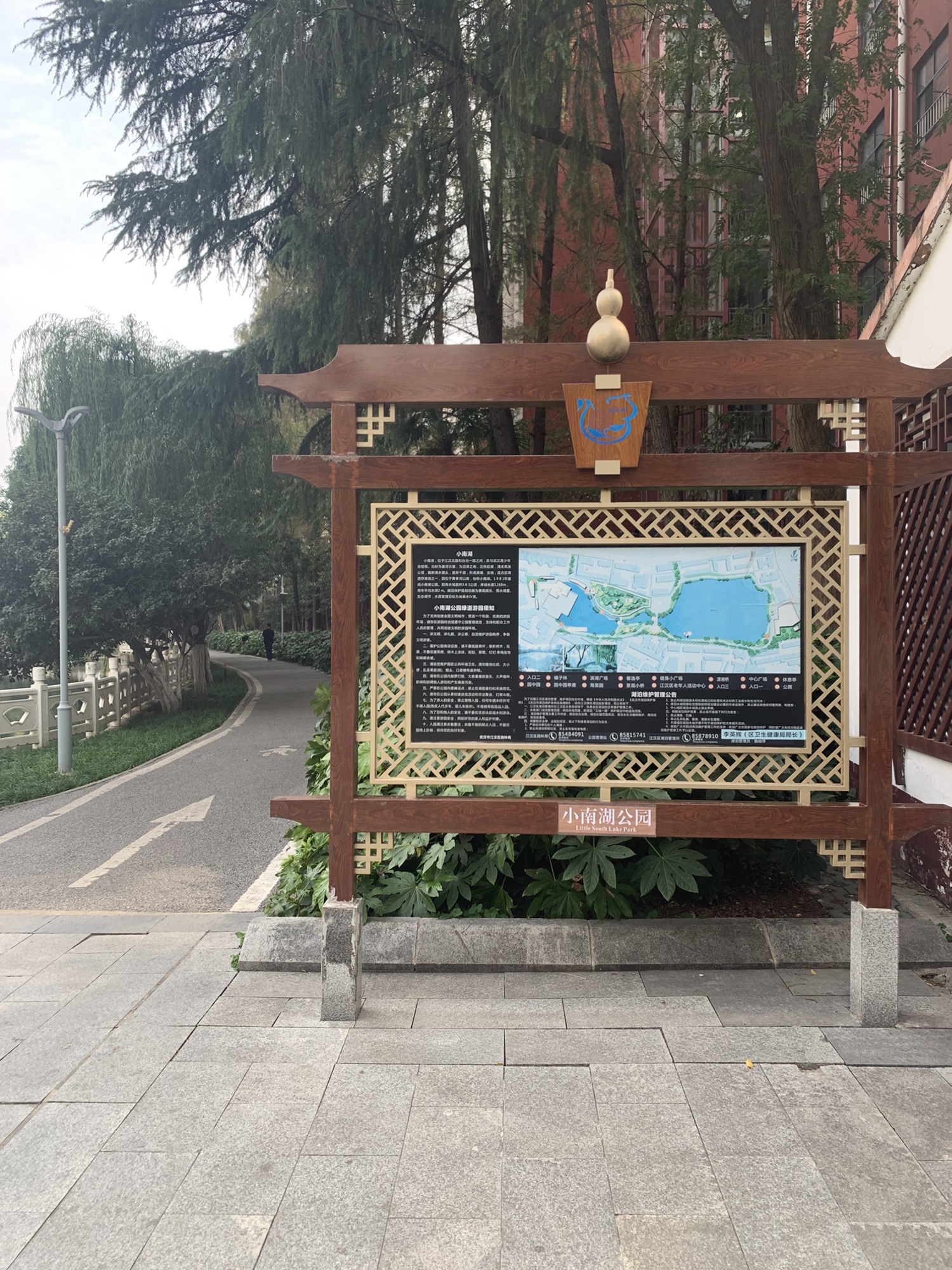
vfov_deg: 67.3
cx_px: 476
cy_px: 635
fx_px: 953
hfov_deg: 53.1
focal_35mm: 26
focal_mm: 4.25
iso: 25
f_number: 1.8
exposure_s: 1/253
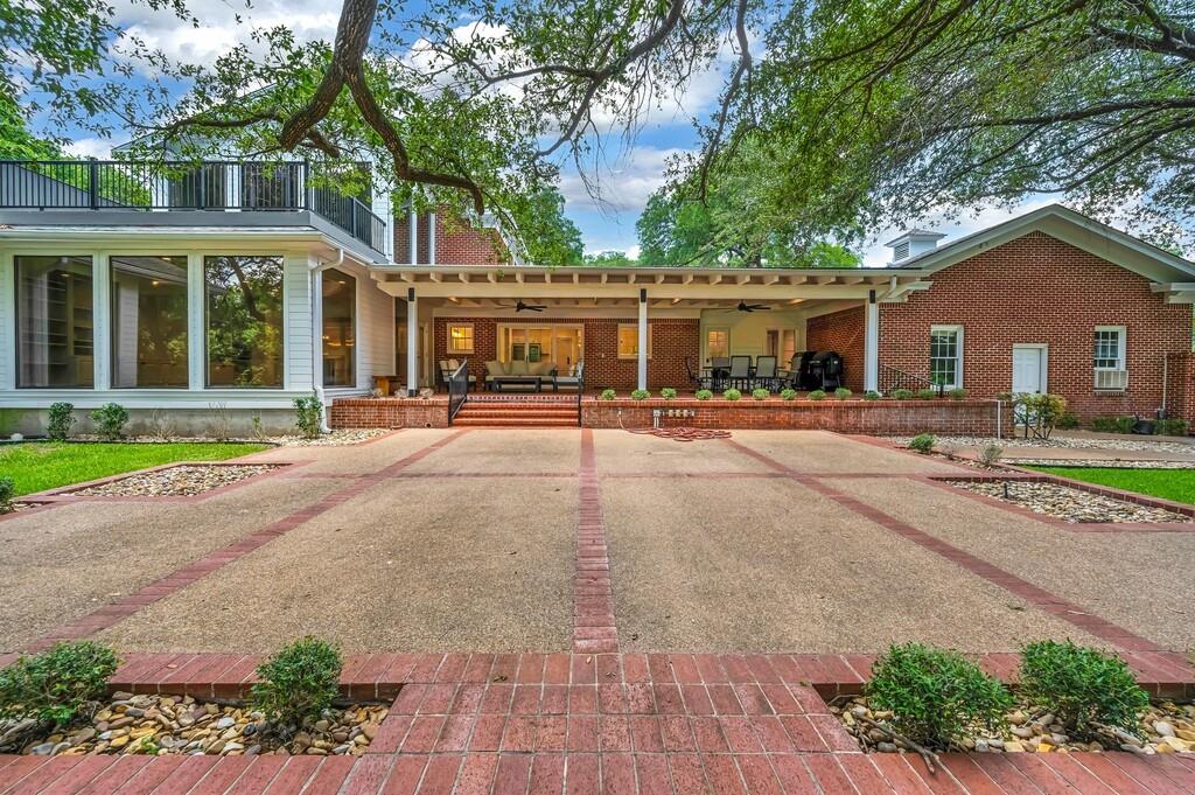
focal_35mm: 14
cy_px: 398
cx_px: 598
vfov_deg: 81.1
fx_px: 464
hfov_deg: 104.3
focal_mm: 14
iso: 80
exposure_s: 1/30
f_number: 8
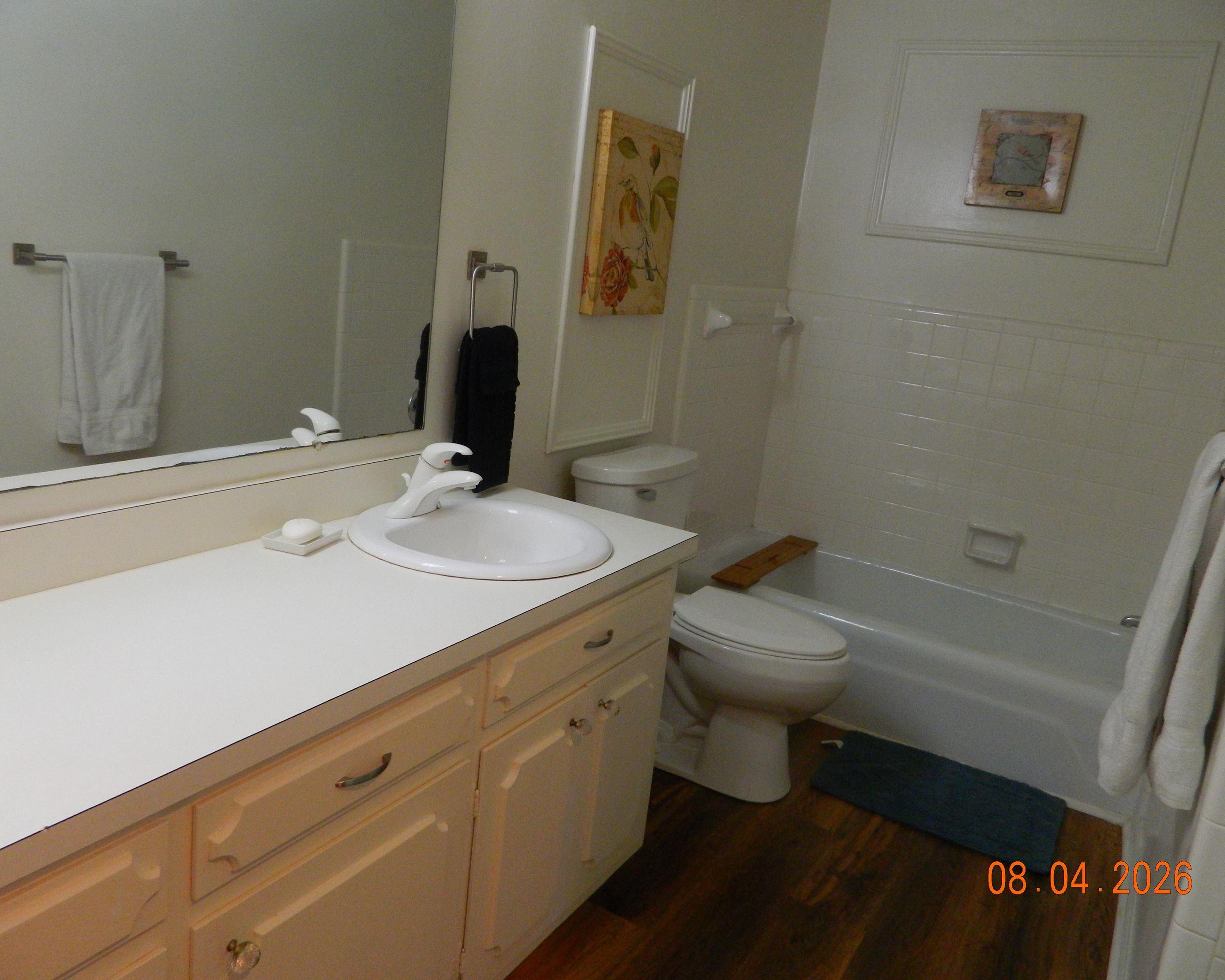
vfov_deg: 53.2
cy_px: 476
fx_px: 979
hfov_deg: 64.1
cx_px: 599
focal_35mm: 27
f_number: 3.1
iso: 250
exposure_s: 1/30
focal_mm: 4.5
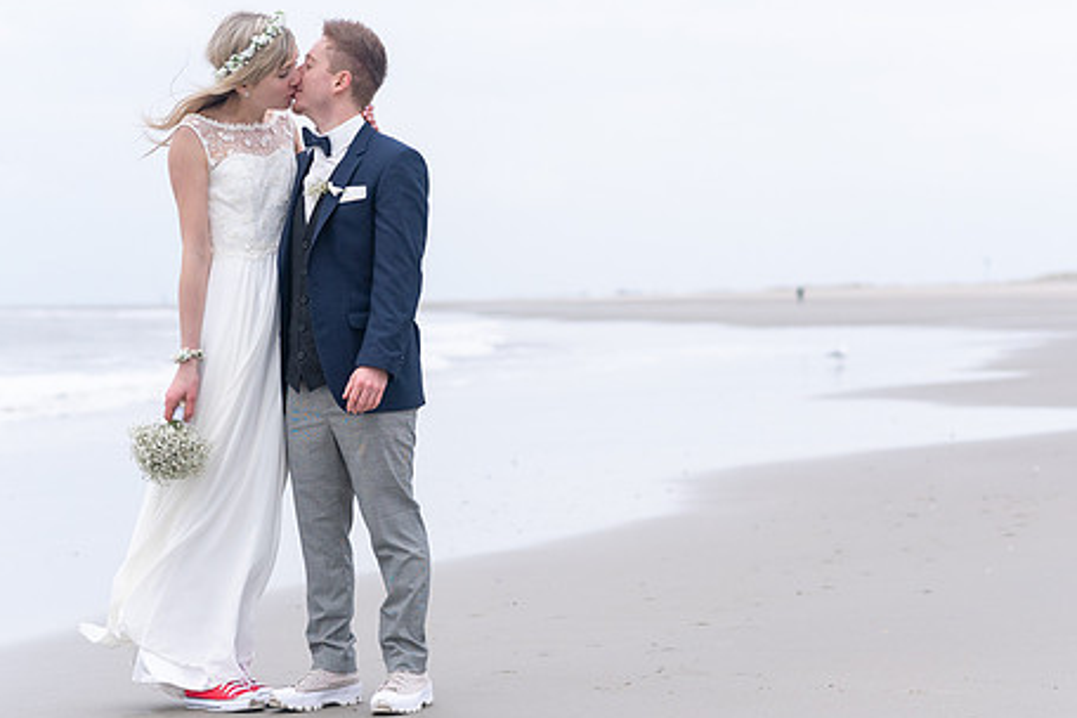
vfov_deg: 12.2
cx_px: 477
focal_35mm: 112
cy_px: 372
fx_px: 3350
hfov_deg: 18.3
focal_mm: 85
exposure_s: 1/2500
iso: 320
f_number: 3.5
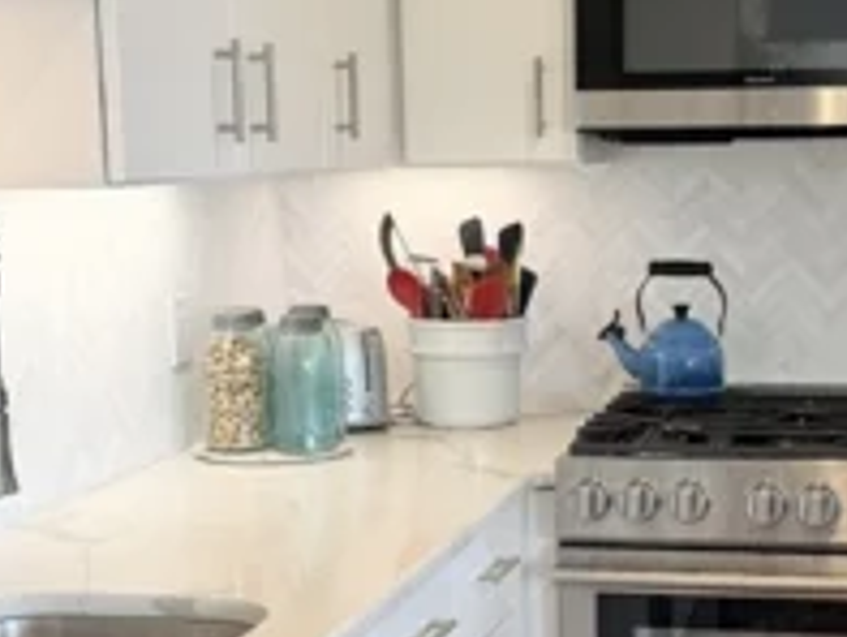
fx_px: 1910
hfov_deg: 24.9
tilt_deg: -8.0
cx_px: 555
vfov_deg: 18.9
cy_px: 409
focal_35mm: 78
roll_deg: +1.0
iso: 64
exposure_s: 1/120
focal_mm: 6.76
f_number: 1.78
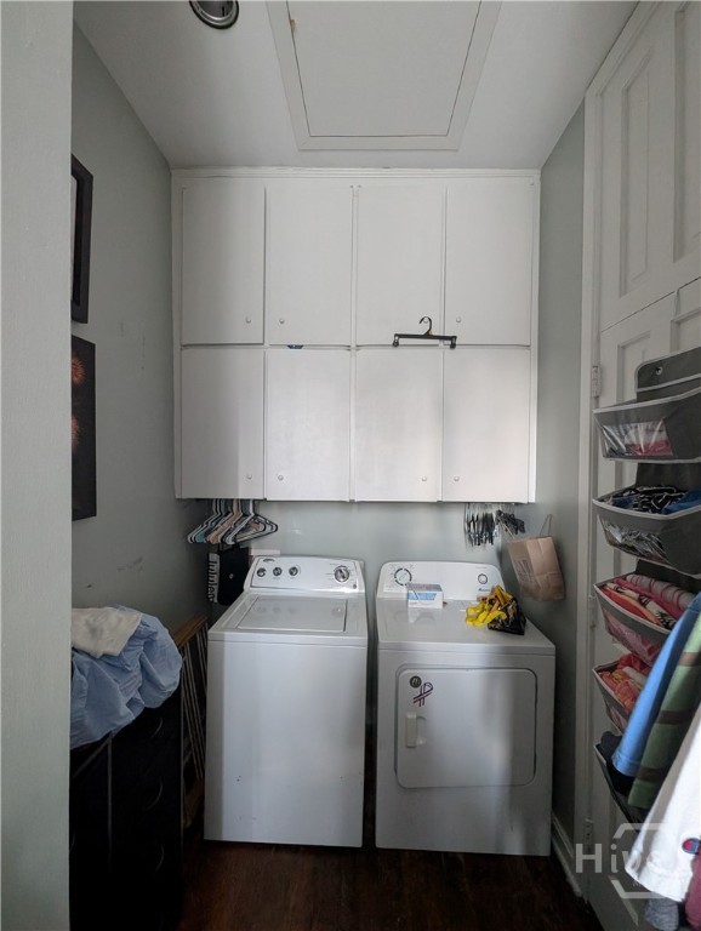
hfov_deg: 90.0
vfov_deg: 106.1
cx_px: 350
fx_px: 350
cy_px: 466
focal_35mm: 13
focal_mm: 1.95
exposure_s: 1/25.9
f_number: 2.2
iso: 342
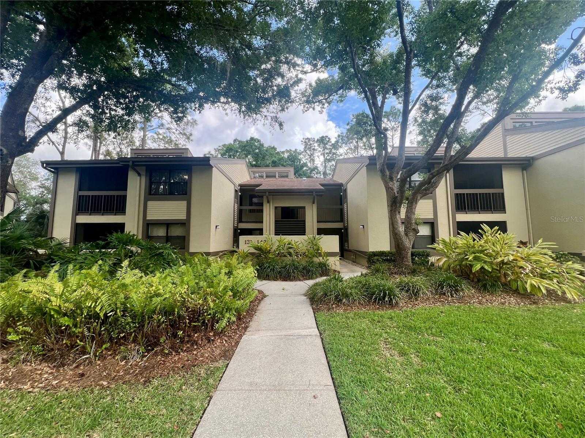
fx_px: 220
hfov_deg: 106.2
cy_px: 219
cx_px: 292
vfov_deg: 89.9
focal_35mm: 13
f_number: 1.8
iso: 32
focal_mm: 1.57
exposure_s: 1/419
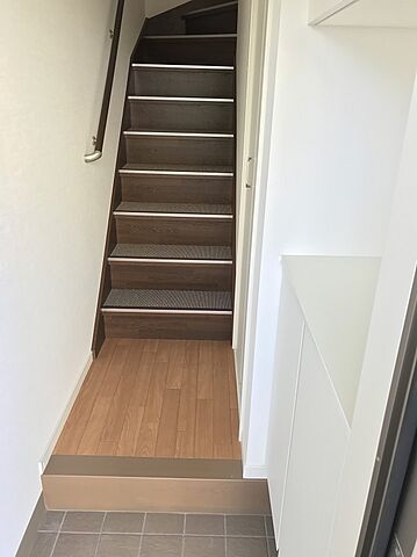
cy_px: 278
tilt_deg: -21.5
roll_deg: -1.2
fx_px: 451
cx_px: 208
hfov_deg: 49.7
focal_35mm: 28
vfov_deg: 63.5
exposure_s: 1/100
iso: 40
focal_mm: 3.99
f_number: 1.8
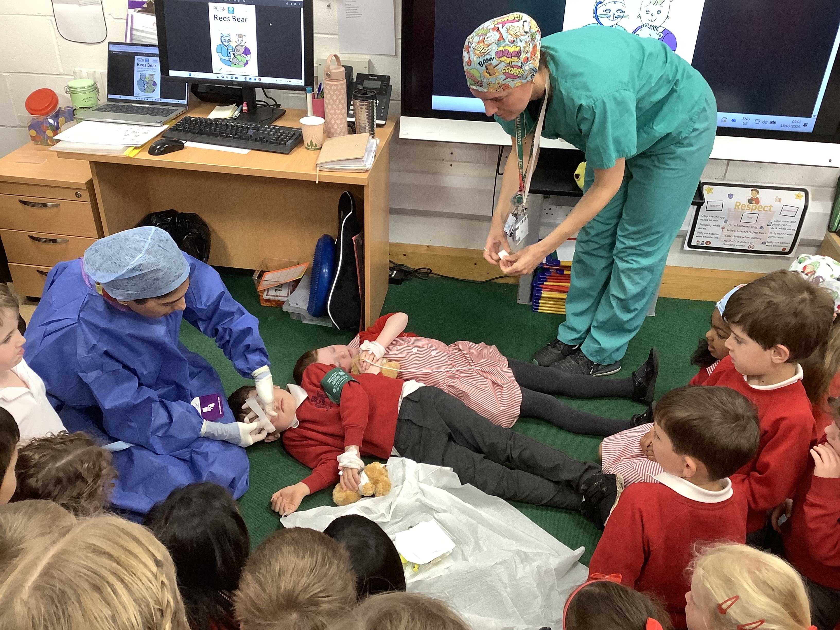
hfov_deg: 58.4
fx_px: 752
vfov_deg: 45.4
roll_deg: -2.5
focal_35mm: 31
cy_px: 315
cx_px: 420
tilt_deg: -31.9
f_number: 2.4
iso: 200
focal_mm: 3.3
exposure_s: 1/60
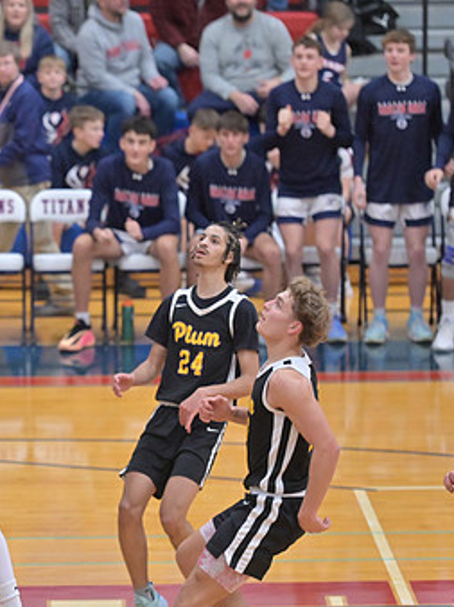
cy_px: 275
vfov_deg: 6.9
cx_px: -27
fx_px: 5060
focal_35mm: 289
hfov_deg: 5.1
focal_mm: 175
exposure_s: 1/800
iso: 5600
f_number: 4
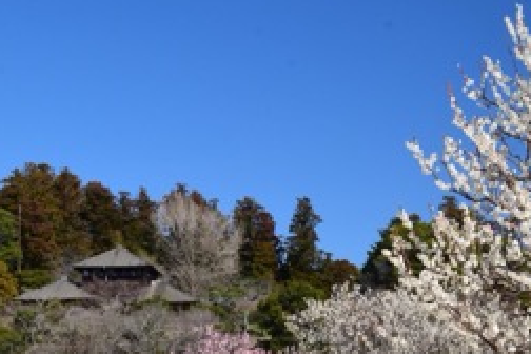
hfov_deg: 20.3
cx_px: 358
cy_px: 276
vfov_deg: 13.6
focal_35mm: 100
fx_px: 1474
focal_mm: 35
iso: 400
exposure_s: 1/100
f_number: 20
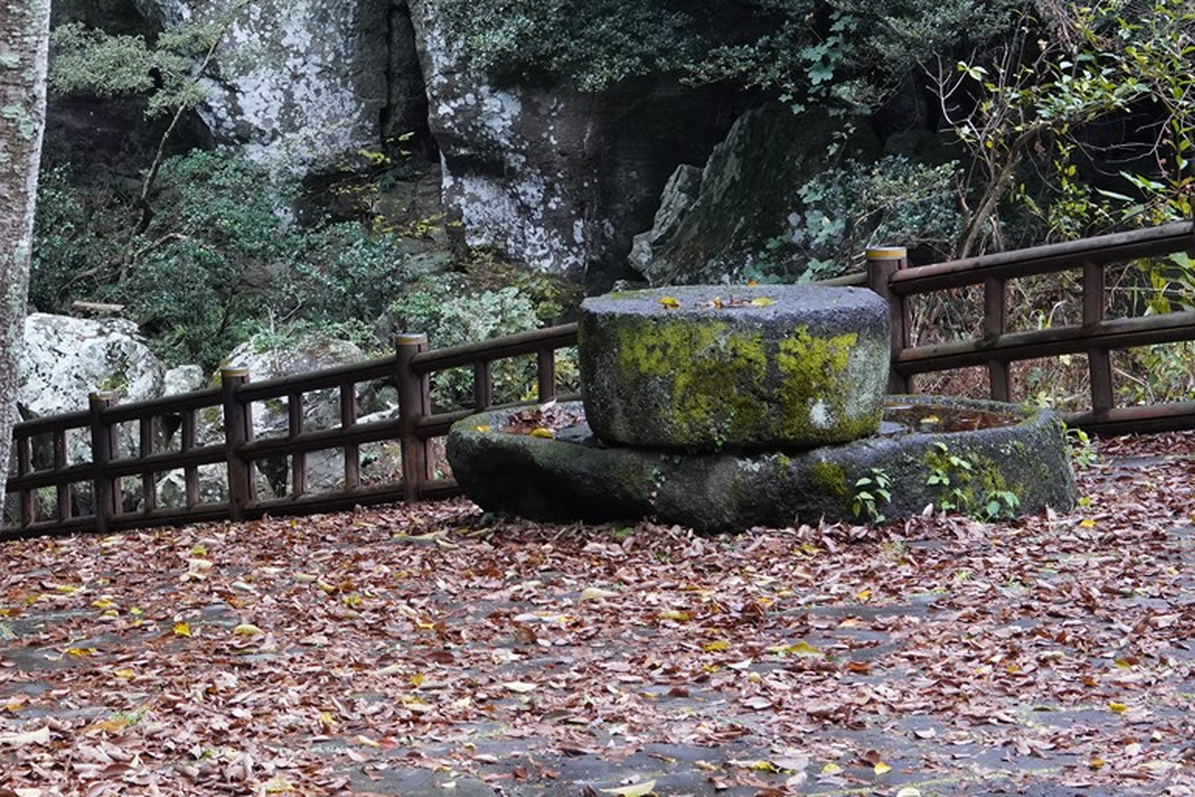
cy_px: 28
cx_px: 127
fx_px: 3021
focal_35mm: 91
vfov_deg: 14.8
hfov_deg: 21.9
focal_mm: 35
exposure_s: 1/100
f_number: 8
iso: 1600
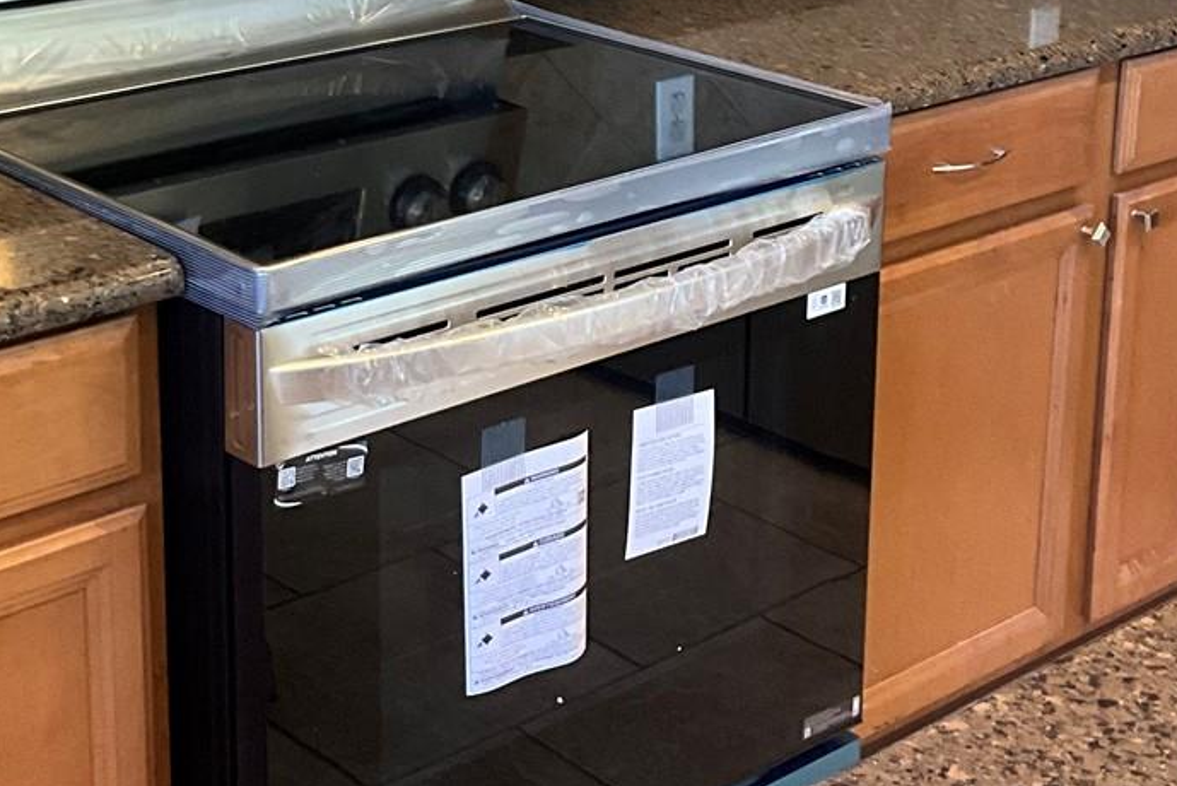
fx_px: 2289
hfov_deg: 28.8
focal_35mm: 70
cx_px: 567
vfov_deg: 19.1
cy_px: 68
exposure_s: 1/60
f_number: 1.8
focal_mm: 3
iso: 160
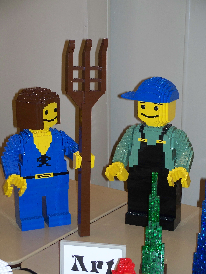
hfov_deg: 18.0
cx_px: 103
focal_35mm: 82
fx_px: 651
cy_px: 137
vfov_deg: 23.8
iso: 200
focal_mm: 17.3
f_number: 3.6
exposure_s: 1/125
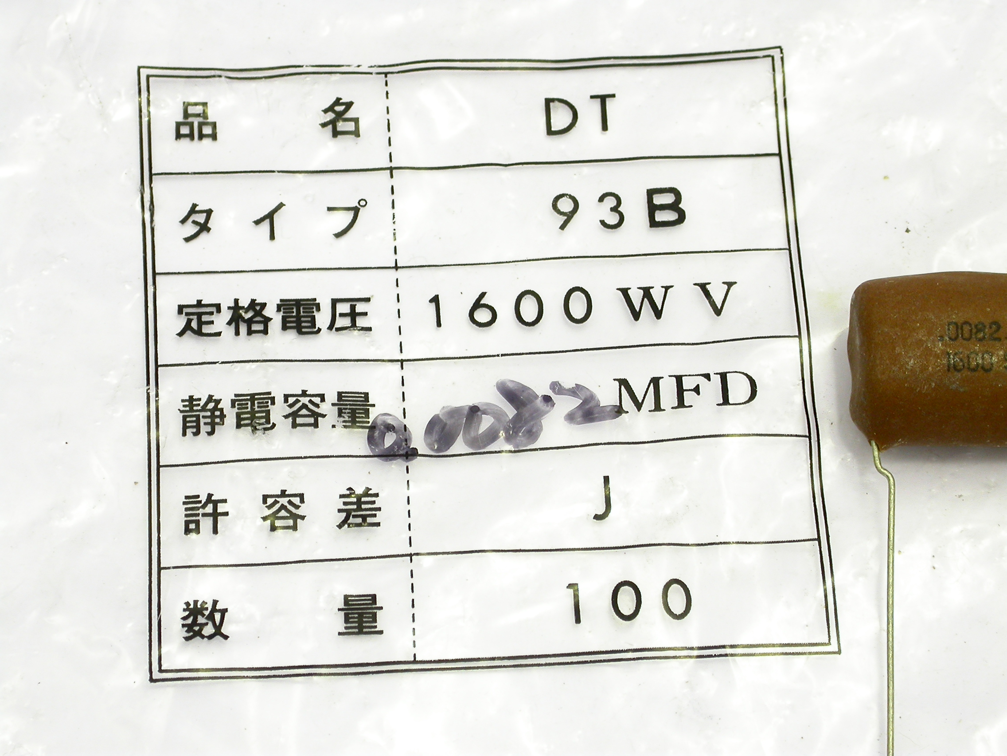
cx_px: 504
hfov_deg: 12.9
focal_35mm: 153
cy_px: 378
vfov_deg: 9.7
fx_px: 4451
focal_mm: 31.7
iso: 100
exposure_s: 1/22.6
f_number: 5.1
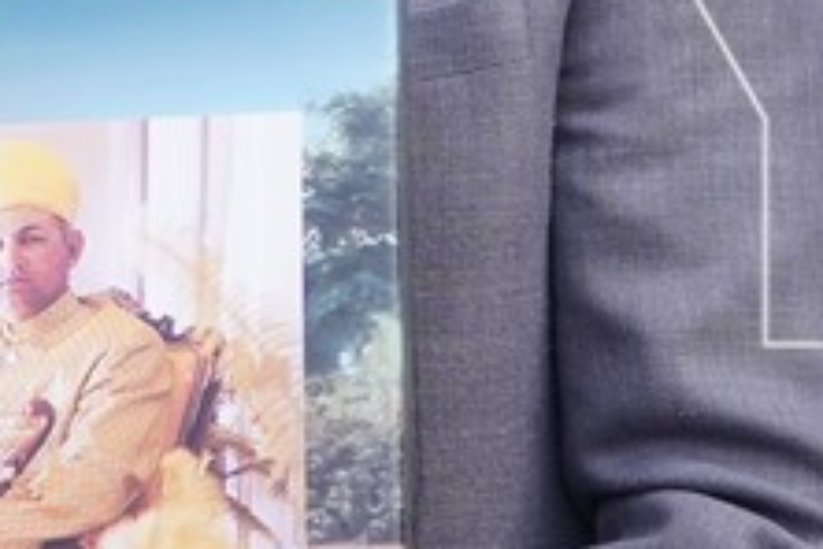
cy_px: 82
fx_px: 4298
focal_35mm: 188
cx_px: 1687
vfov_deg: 7.3
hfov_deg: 10.1
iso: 500
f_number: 6.3
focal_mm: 29
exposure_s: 1/320
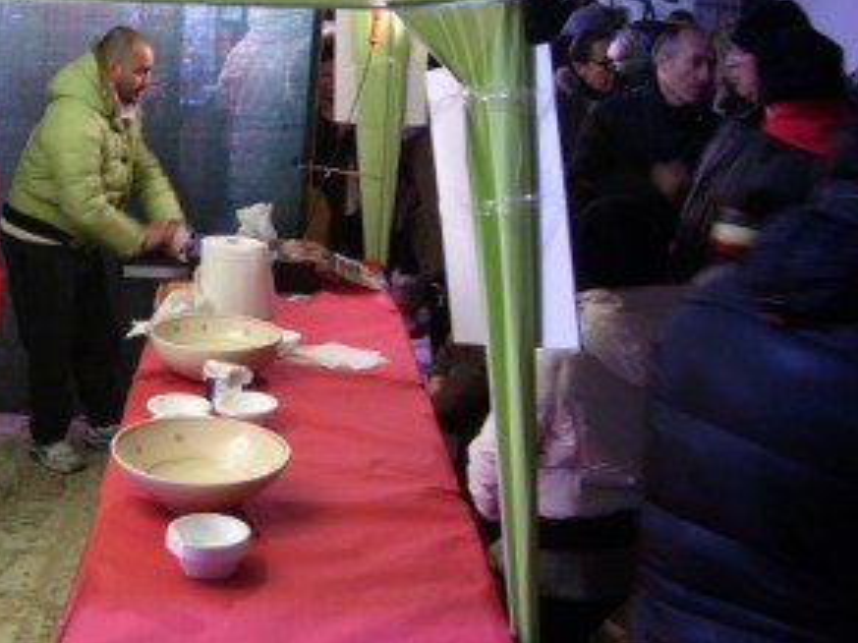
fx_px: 1412
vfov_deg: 25.6
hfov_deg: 33.0
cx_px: 200
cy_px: 268
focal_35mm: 57
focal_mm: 6
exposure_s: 1/8
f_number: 2.7
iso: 160
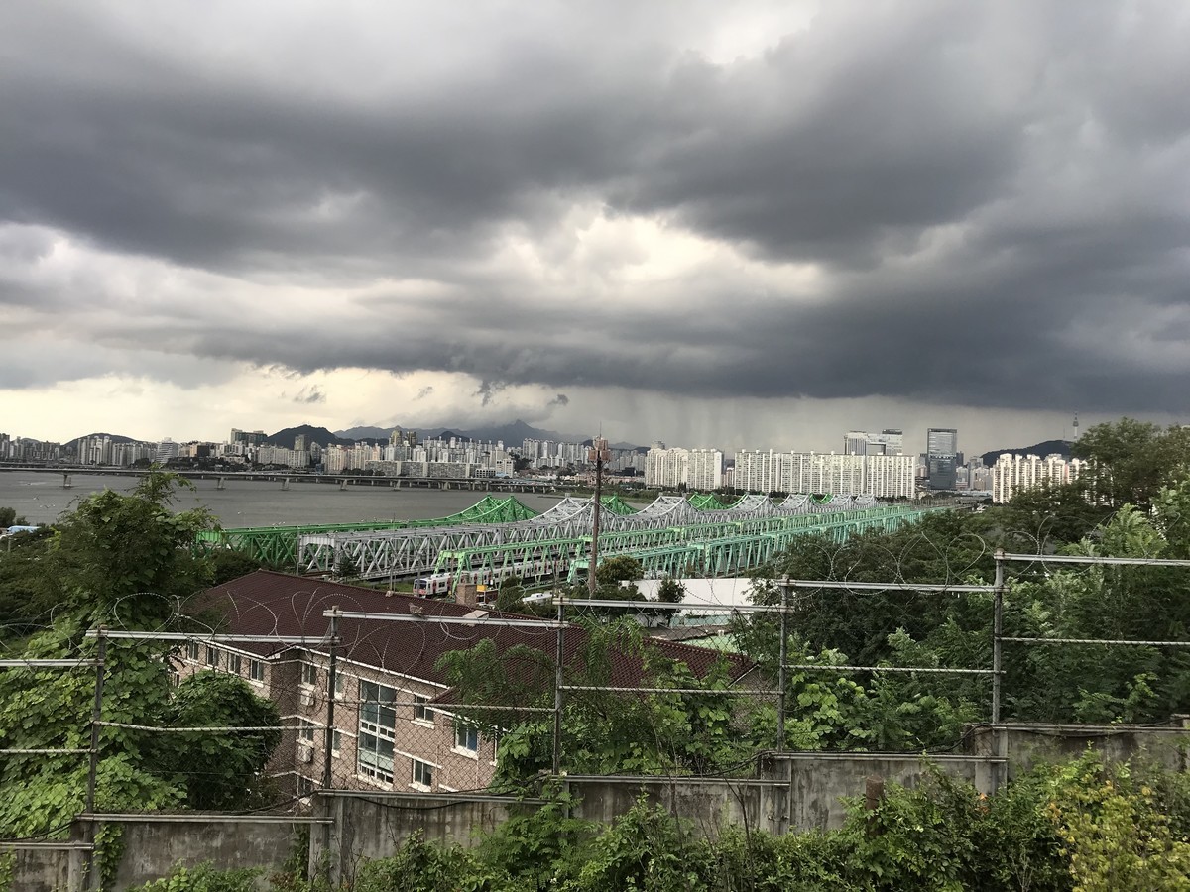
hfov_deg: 63.4
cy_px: 446
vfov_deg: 49.7
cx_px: 595
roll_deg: -1.6
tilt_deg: +1.8
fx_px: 963
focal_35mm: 28
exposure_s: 1/520
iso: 20
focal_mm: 3.99
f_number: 1.8
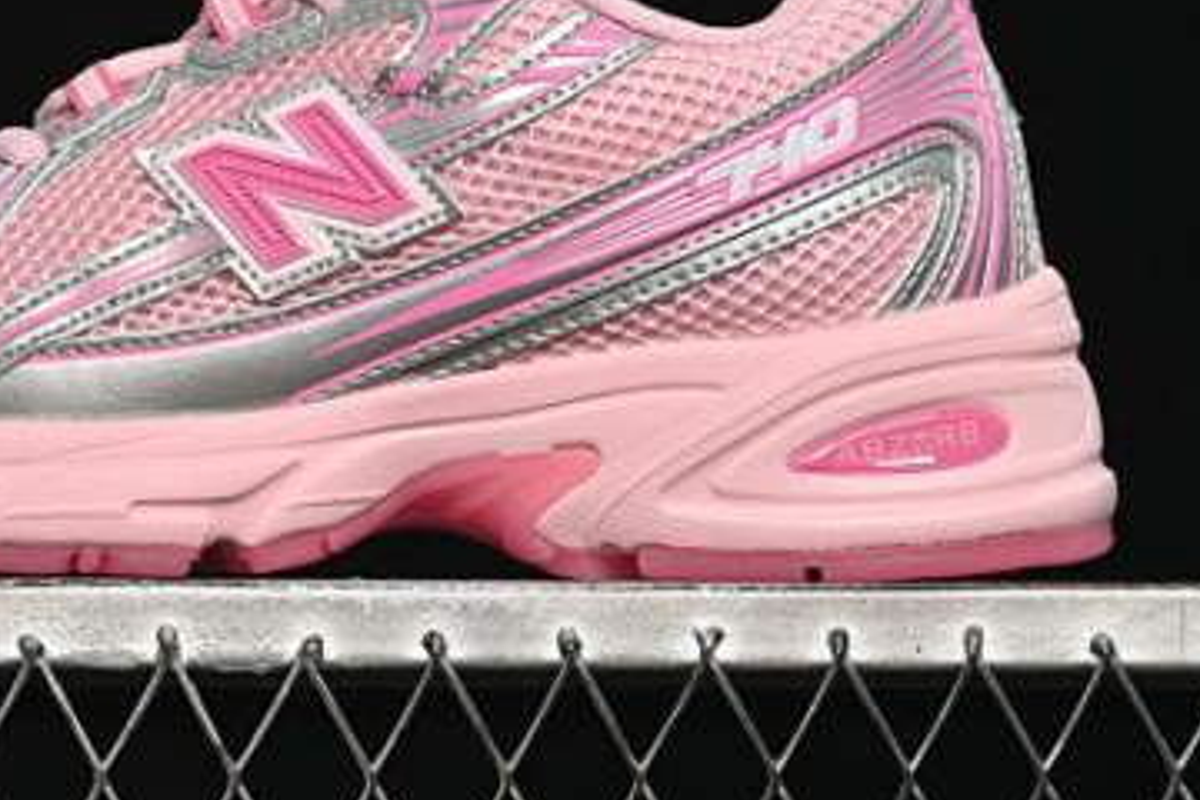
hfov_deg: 13.5
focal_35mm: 152
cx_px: 323
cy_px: 77
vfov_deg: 9.0
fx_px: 5066
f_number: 6.3
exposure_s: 1/60
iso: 160
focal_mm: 50
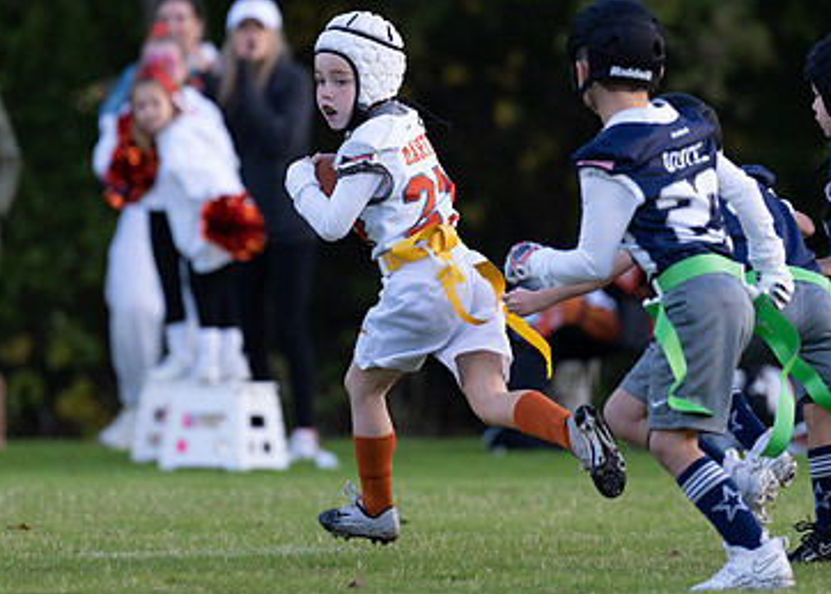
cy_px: 247
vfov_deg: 3.3
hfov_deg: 4.6
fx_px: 10390
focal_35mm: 440
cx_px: 409
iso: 800
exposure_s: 1/1000
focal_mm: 200
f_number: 2.8
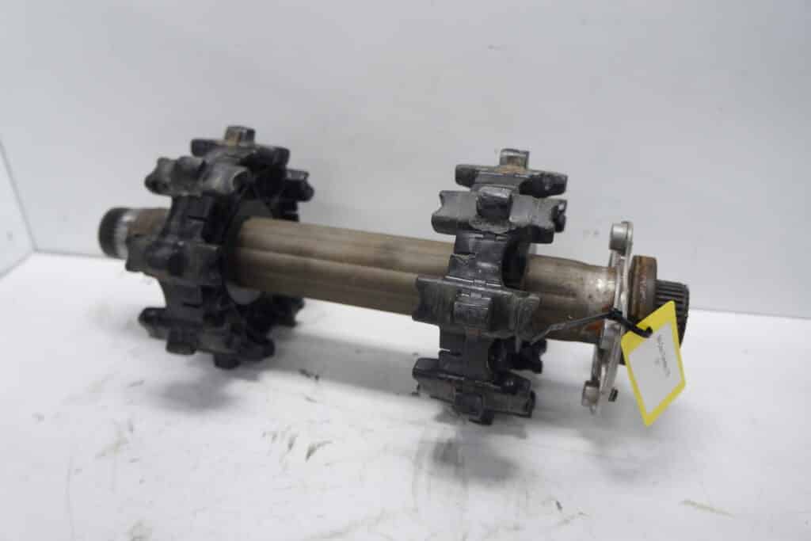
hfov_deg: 67.4
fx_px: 608
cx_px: 406
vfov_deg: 47.9
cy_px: 270
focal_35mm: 27
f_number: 3.5
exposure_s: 1/60
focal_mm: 18
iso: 160
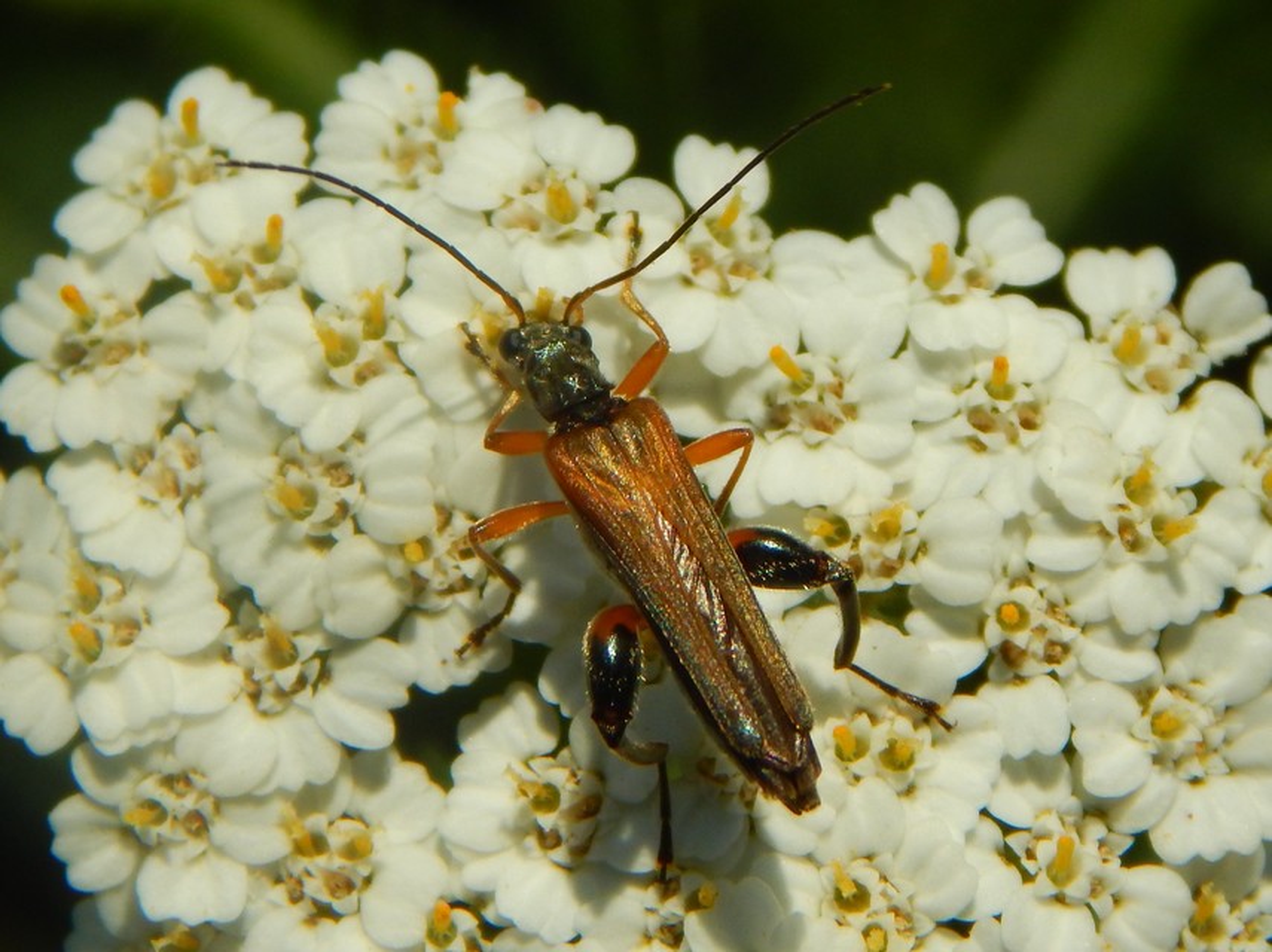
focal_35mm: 131
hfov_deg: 15.1
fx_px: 4810
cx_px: 636
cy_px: 476
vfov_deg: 11.3
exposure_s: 1/640
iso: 125
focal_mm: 23.4
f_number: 9.6
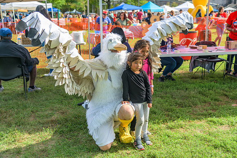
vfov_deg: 30.5
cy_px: 79
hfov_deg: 44.5
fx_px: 290
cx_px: 118
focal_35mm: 44
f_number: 4
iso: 180
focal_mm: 44
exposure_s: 1/320
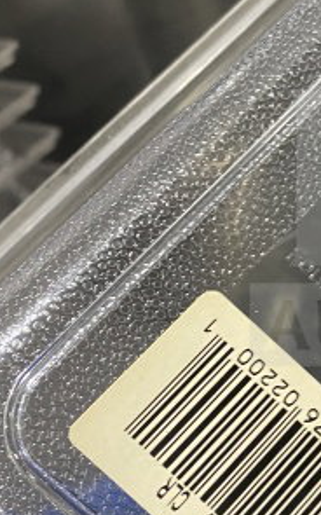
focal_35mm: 76
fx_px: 1065
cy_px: 228
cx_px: 445
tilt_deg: -36.2
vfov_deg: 27.1
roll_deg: +16.0
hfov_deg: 16.0
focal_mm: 4.25
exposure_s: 1/60
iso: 160
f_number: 1.8
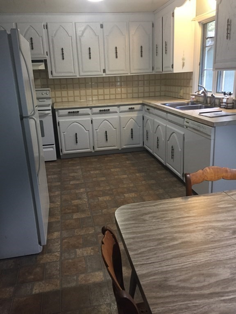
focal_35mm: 29
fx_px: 264
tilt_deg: -18.5
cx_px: 118
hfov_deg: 48.2
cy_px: 157
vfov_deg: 61.7
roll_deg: +1.5
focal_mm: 4.15
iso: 160
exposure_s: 1/30
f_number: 2.2
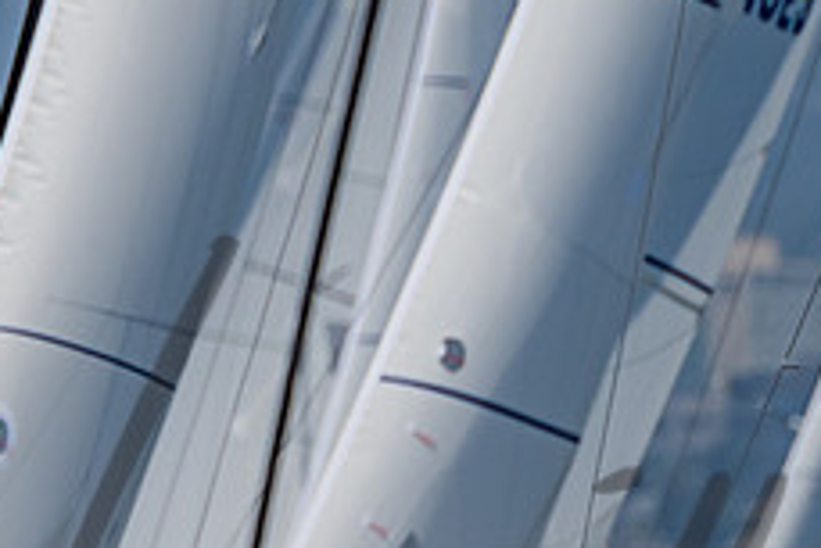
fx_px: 42238
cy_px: 694
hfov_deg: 1.1
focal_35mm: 1851
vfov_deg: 0.7
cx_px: 98
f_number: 6.3
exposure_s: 1/2500
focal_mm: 400
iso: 400
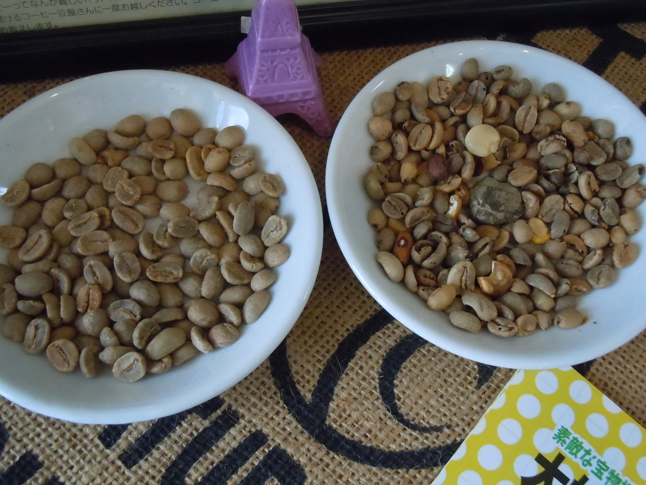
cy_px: 242
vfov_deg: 42.9
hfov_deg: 55.4
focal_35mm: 33
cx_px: 323
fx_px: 616
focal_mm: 5.9
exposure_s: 1/125
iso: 800
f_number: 4
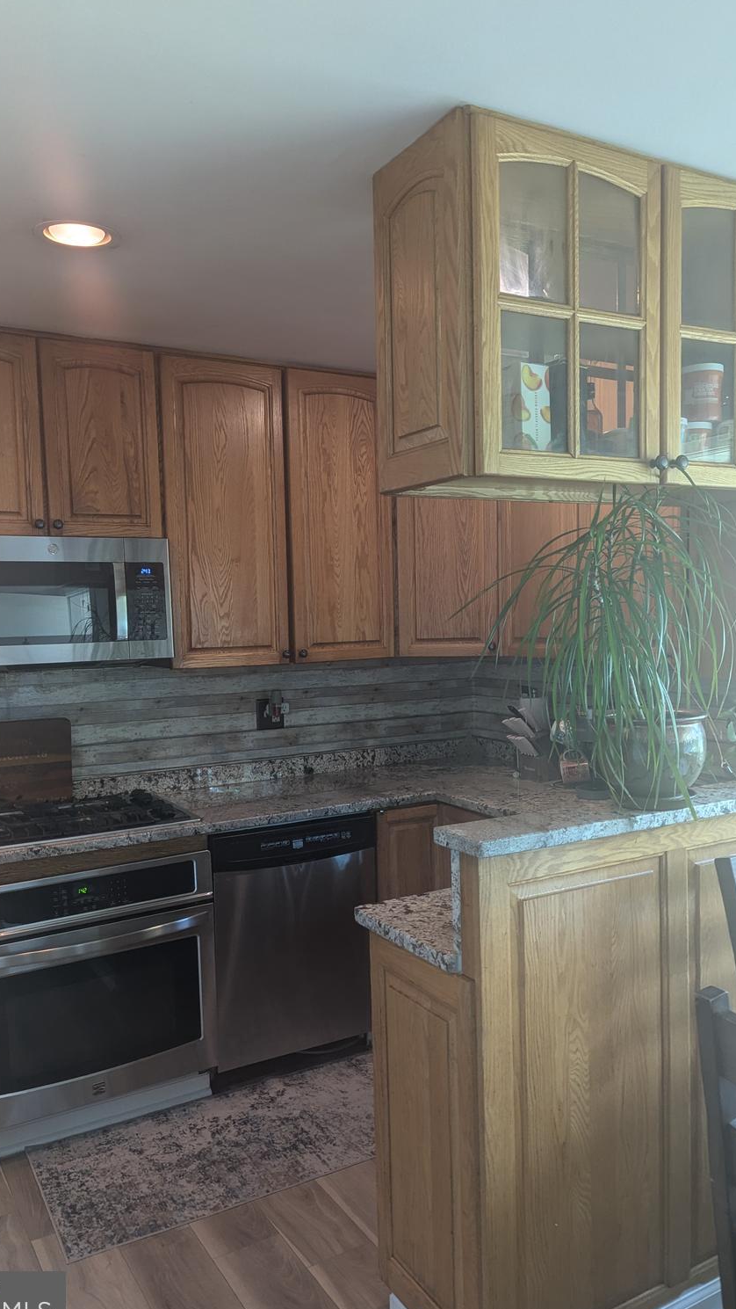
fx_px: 936
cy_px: 668
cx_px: 354
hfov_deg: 42.9
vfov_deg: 69.8
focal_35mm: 27
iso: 95
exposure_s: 1/24
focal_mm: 6.81
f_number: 1.85
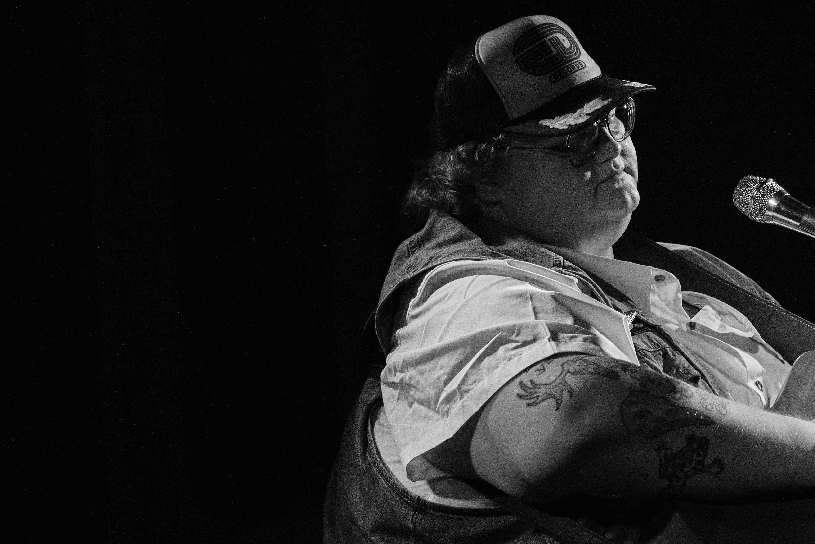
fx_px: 2694
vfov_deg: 11.5
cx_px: 691
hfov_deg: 17.0
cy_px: 134
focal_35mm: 119
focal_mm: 35
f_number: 2.5
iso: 6400
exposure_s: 1/500
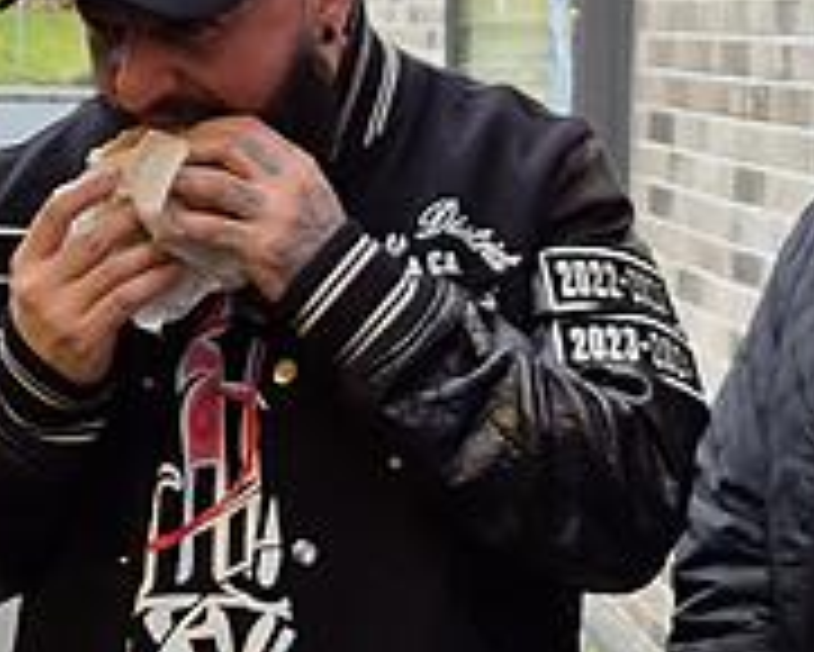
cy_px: 319
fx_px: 2386
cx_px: 657
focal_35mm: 99
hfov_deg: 19.2
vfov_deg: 15.6
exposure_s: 1/100
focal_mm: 5.4
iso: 250
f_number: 1.8
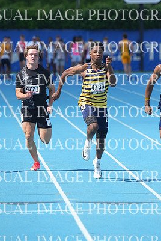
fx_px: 3000
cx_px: 84
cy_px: 96
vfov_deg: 4.6
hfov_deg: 3.1
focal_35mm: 448
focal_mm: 310
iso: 400
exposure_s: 1/1250
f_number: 6.3
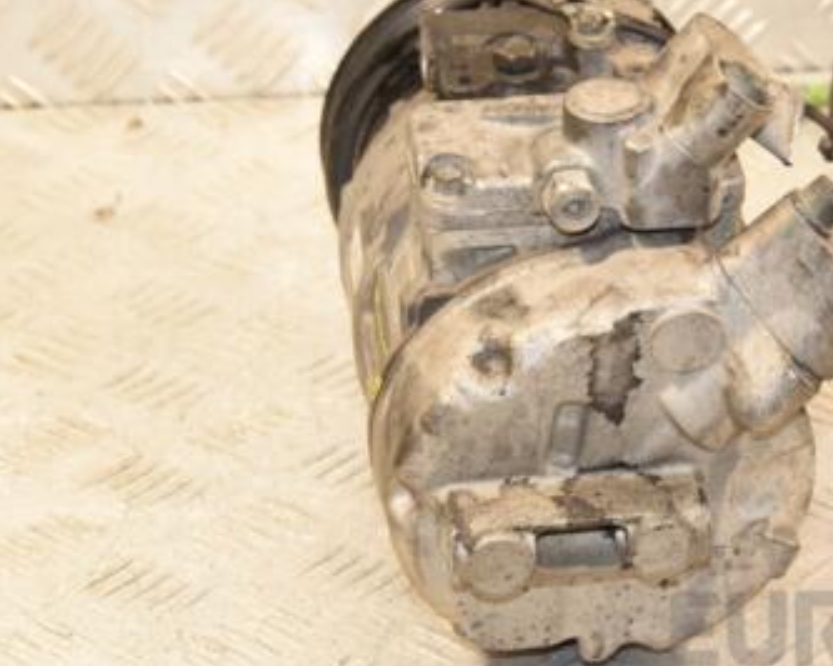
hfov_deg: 14.5
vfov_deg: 11.7
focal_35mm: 132
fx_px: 3252
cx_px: 623
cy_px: 295
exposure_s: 1/200
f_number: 7.1
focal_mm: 52
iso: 1600
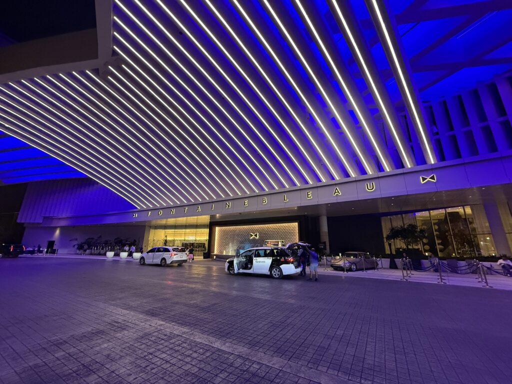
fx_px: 207
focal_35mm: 14
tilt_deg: +15.3
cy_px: 192
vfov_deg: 85.7
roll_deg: -0.6
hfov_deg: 102.1
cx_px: 256
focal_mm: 2.22
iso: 640
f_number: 2.2
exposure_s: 1/60
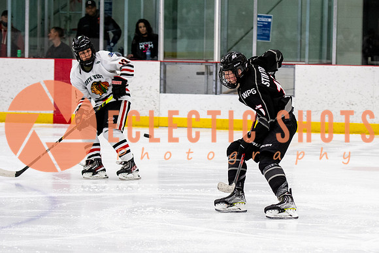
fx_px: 1768
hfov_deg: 12.2
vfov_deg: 8.2
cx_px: 248
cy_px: 112
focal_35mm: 168
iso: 1400
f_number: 2.8
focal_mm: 85
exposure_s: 1/640
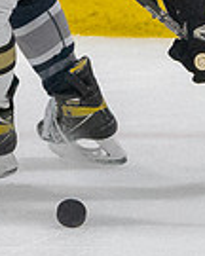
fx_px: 13007
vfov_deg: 1.1
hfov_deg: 0.9
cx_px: -57
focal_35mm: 1715
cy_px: -4
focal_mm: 200
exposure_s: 1/1250
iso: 12800
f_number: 4.5
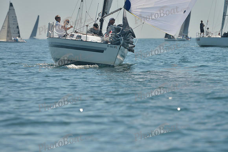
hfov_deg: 5.2
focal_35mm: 400
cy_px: 76
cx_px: 114
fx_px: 2534
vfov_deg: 3.4
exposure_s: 1/1250
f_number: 7.1
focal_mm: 400
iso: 200
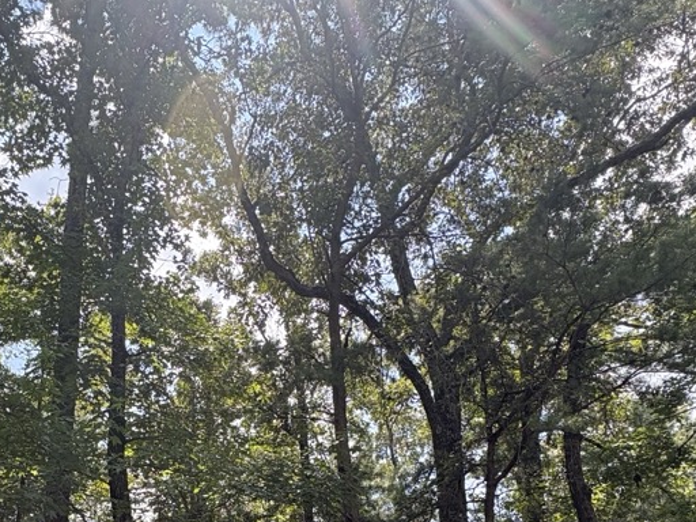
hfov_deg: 50.2
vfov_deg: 36.6
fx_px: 704
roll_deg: -1.3
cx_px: 163
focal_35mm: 35
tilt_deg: +22.0
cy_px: 519
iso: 64
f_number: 2.2
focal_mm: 2.22
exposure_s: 1/501
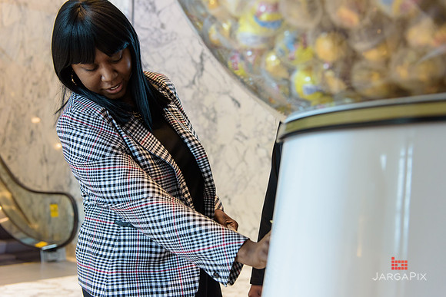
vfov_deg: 33.4
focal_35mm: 40
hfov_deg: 48.4
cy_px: 148
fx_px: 496
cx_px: 223
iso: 1600
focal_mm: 40
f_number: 3.2
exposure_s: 1/125
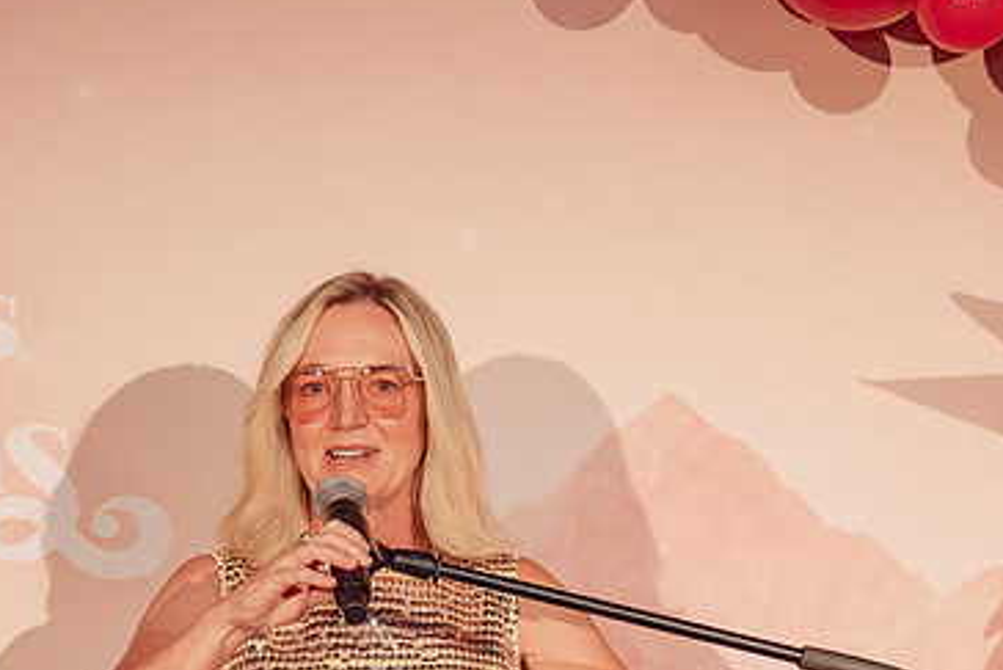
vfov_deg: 9.4
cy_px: 549
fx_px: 4041
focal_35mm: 145
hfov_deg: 14.1
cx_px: 278
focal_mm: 62
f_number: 4
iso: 3200
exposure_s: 1/320
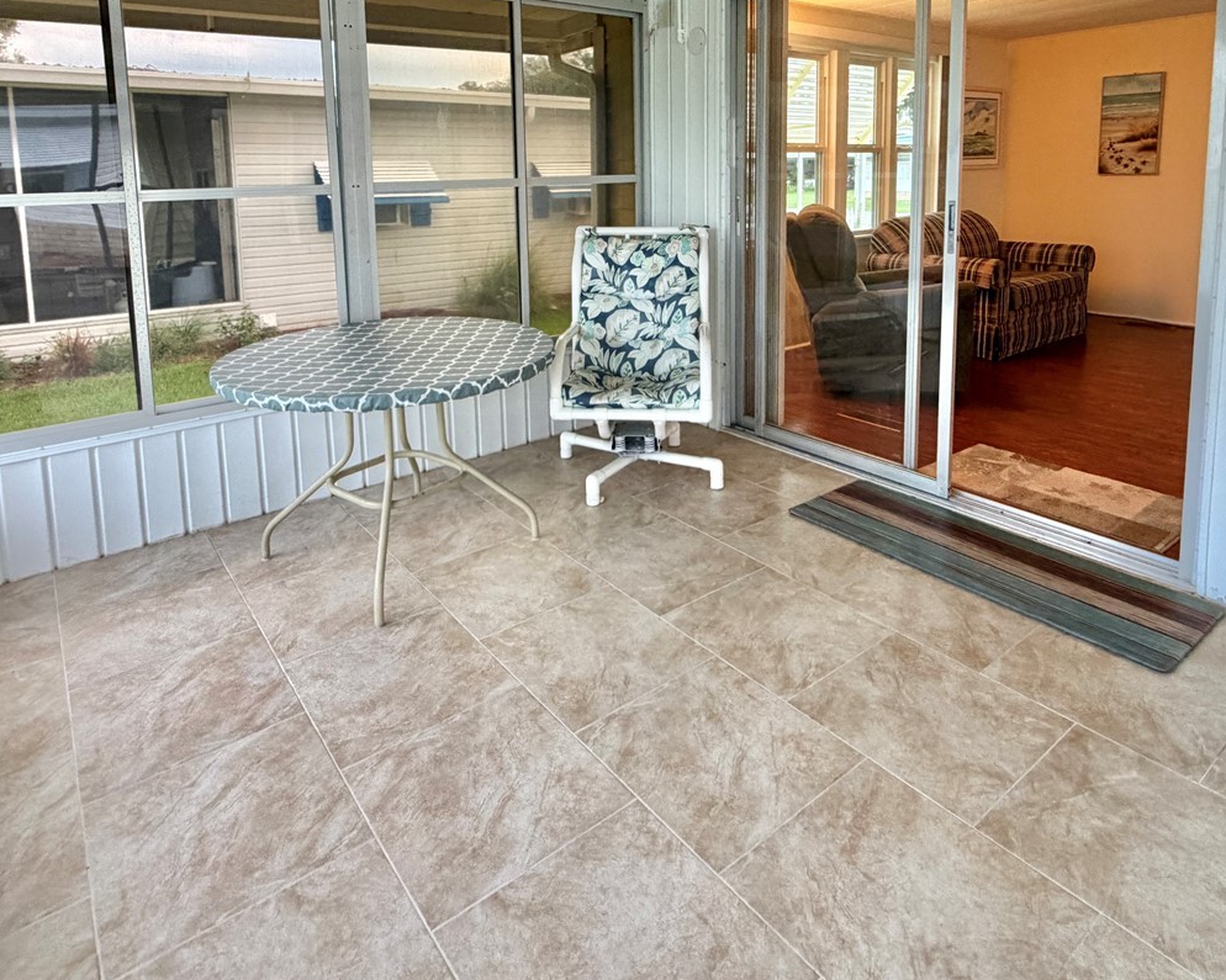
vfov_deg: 60.1
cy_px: 259
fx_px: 798
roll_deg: +0.3
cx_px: 607
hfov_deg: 75.0
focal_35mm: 22
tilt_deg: -6.0
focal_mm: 2.22
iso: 320
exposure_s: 1/110
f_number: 2.2
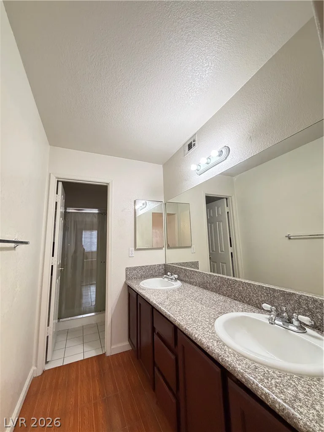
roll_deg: +2.9
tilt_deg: +8.9
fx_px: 175
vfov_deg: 102.1
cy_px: 216
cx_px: 162
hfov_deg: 85.7
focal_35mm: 14
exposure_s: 1/60
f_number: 2.2
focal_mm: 2.22
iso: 500
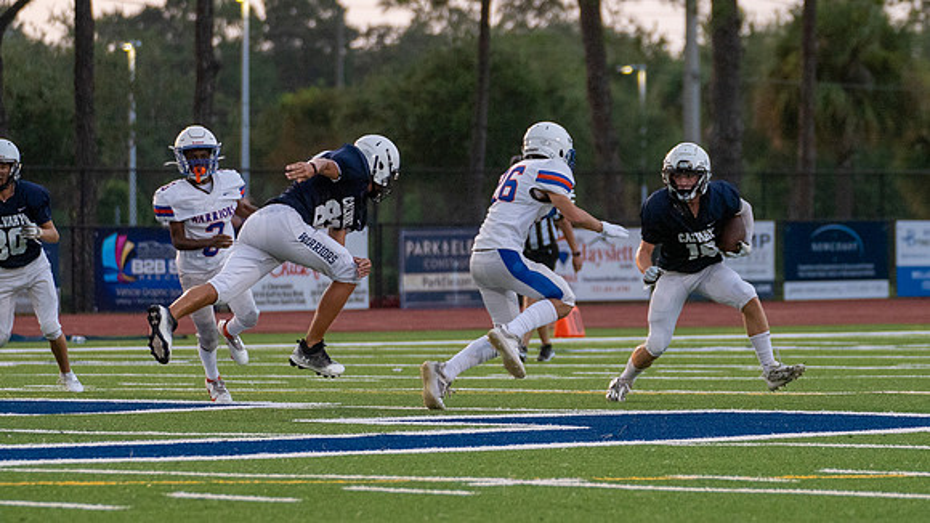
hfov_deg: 6.7
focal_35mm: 322
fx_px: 7943
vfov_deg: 3.8
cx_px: 606
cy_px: 252
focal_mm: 236
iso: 1250
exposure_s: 1/1250
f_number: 5.6
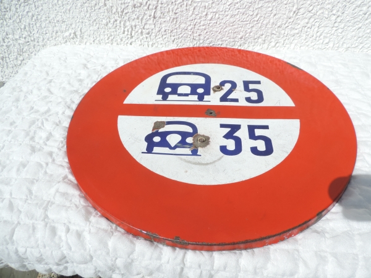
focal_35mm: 24
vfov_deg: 56.8
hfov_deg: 71.6
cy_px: 139
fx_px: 257
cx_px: 186
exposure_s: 1/2000
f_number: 3
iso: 80
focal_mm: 4.3
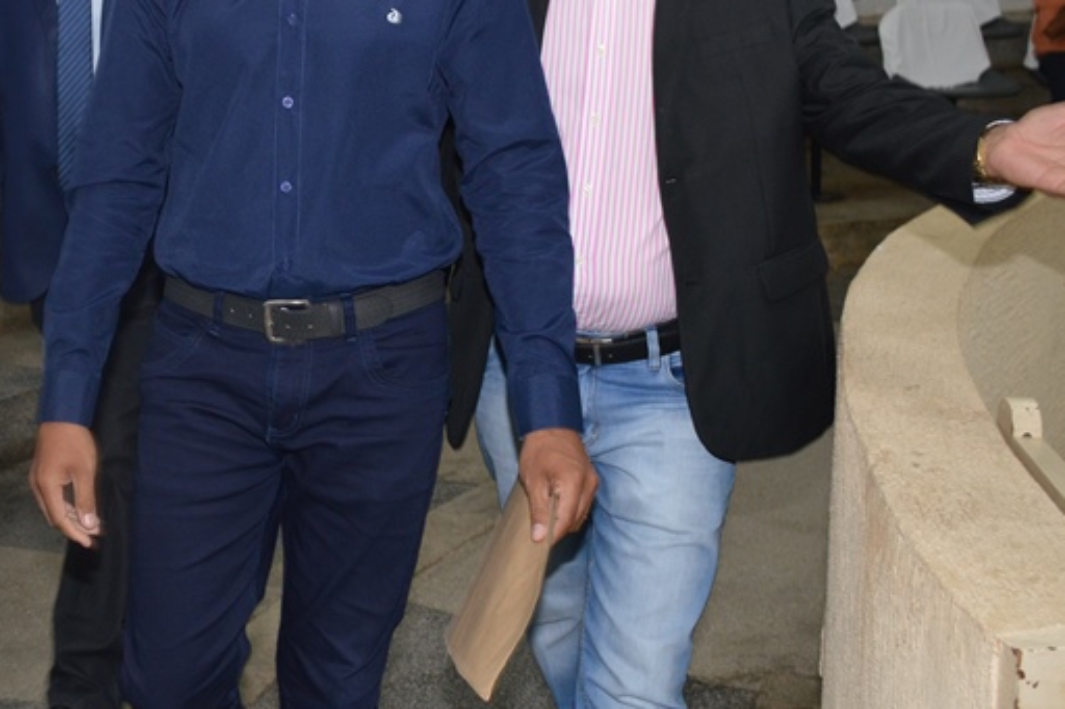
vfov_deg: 24.9
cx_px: 227
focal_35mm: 54
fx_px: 1597
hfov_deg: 35.8
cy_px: 240
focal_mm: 18
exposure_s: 1/60
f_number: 3.5
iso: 450
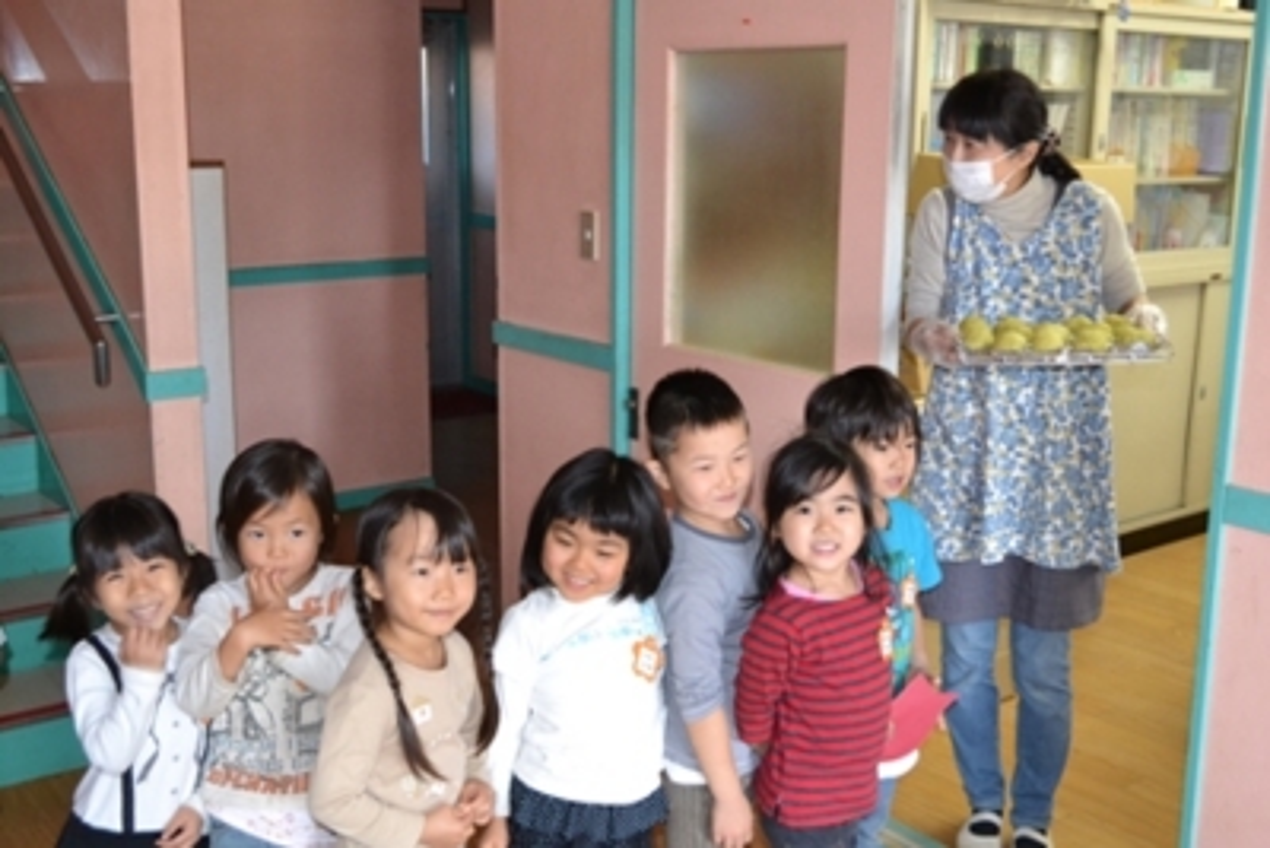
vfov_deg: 31.9
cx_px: 635
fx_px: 1482
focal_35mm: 42
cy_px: 424
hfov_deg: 46.4
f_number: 4.5
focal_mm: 28
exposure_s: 1/60
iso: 1600
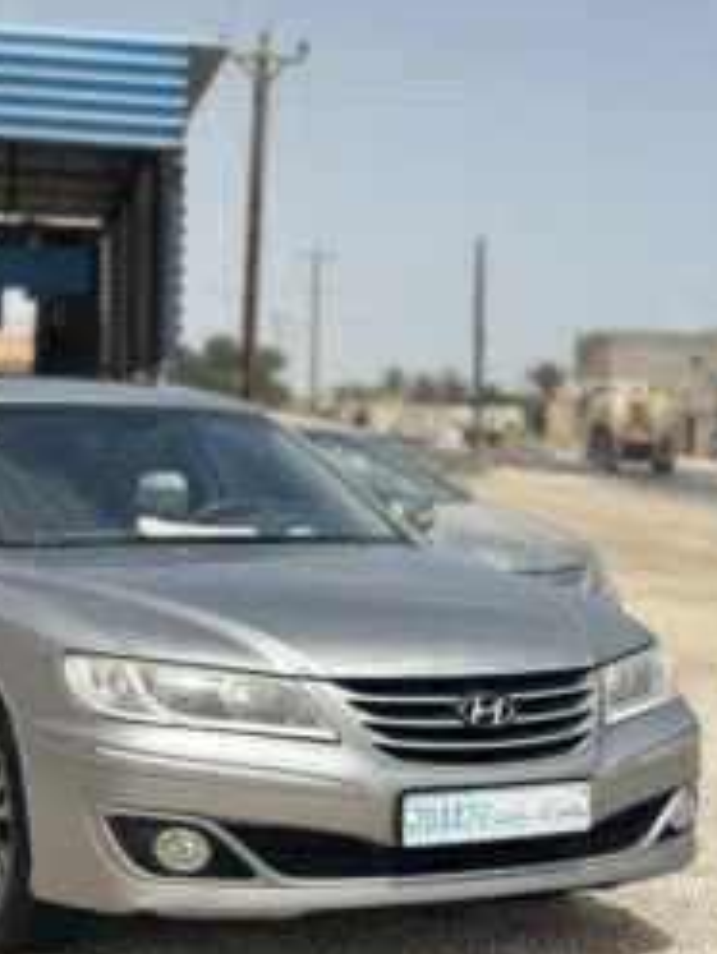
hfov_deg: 19.0
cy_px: 479
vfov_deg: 25.3
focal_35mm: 77
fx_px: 2125
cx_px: 180
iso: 100
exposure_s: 1/8197
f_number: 1.78
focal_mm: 6.86
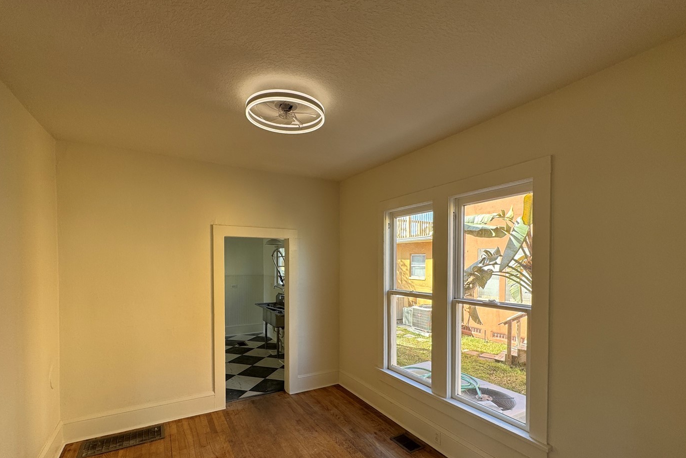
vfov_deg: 69.8
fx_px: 324
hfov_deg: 93.3
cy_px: 272
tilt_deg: -2.9
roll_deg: -0.7
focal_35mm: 17
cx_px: 348
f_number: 2.2
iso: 40
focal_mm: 2.22
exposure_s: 1/119
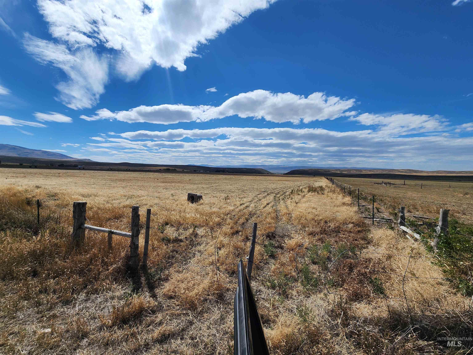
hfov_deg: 106.2
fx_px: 178
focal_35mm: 13
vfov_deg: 89.9
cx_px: 236
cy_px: 178
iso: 50
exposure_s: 1/5335
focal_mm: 2.2
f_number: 2.2
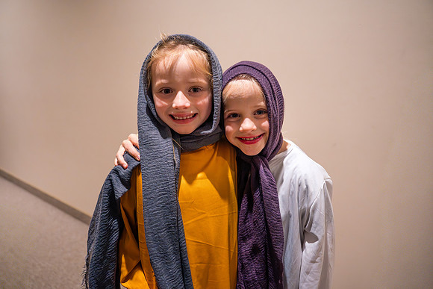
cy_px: 144
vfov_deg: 53.2
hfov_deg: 73.7
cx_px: 216
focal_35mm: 24
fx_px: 289
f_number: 2.8
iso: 1250
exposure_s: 1/250
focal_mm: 24
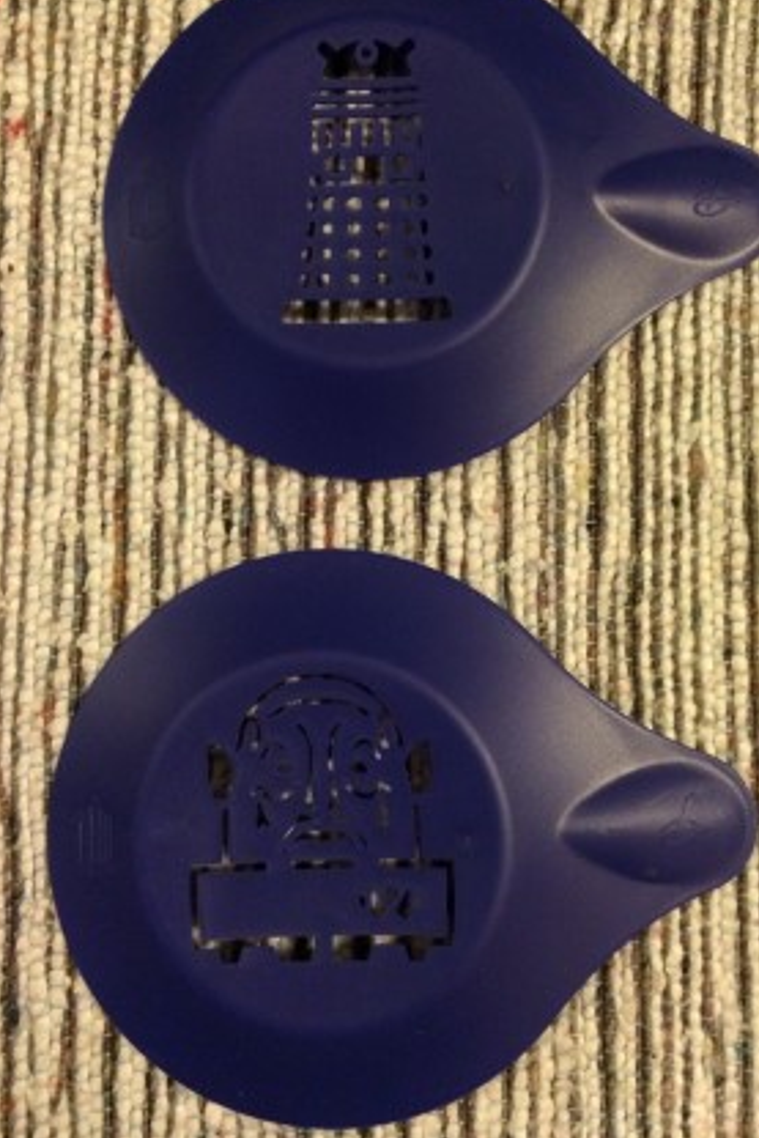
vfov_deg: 60.3
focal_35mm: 31
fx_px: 979
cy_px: 566
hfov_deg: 42.3
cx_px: 411
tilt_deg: -86.8
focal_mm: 4.15
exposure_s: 1/17
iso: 320
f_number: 2.2
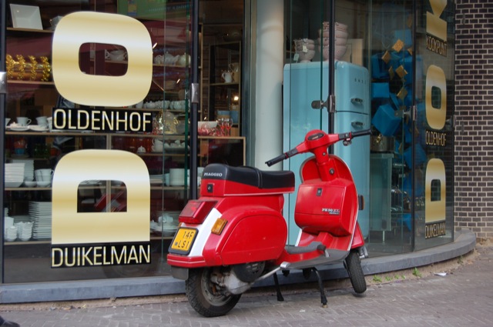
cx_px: 246
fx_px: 821
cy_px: 164
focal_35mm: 60
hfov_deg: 33.4
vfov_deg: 22.6
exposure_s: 1/125
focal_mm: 40
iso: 200
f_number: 5.6
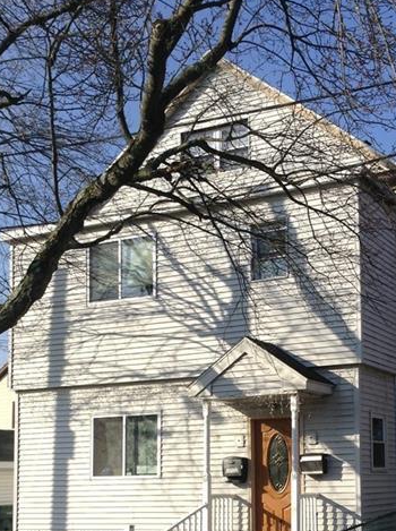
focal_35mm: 54
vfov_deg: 34.6
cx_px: 313
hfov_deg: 26.5
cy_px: 421
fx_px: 826
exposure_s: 1/999
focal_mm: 3.3
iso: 25
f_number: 2.4
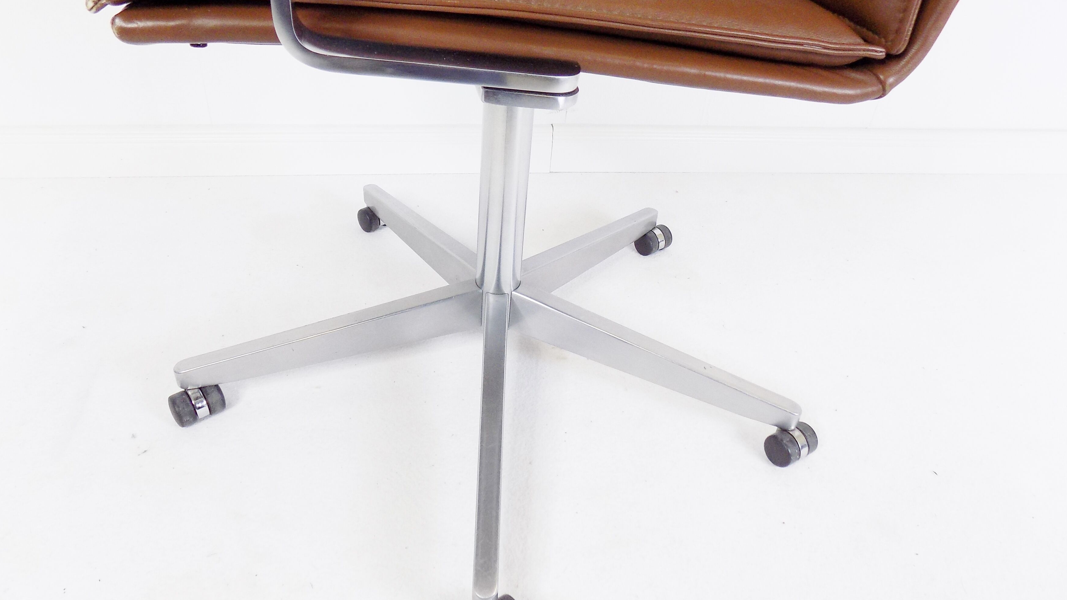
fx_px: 736
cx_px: 518
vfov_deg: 44.4
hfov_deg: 71.9
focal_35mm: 26
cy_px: 284
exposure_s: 1/30
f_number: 3.1
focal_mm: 4
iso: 160
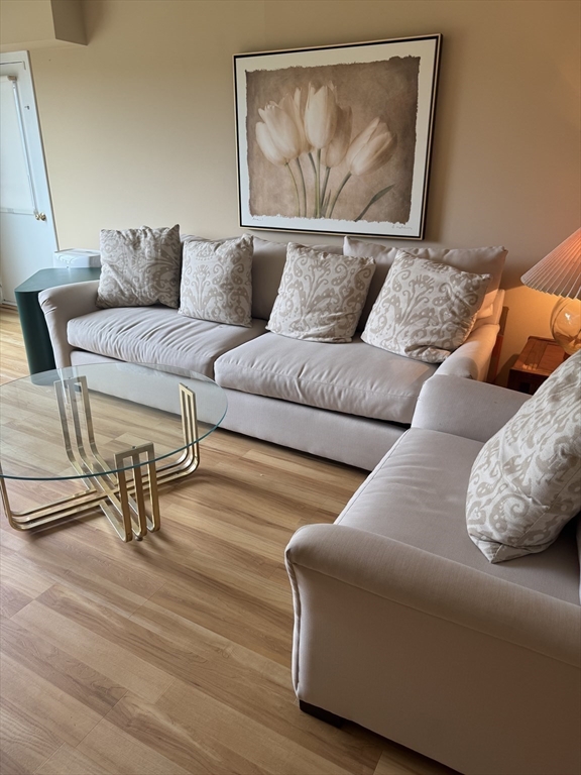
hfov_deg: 56.8
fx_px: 537
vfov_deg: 71.6
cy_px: 388
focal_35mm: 24
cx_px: 290
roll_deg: +0.2
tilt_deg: -21.5
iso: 100
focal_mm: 6.76
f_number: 1.78
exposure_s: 1/120
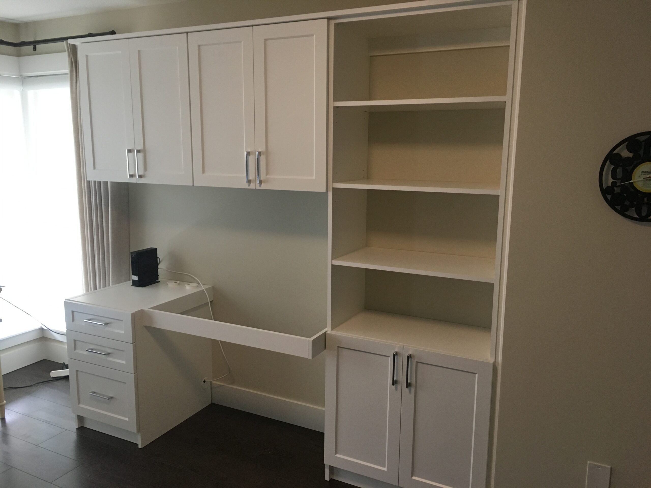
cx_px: 326
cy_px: 244
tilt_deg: -11.1
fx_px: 545
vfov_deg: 48.2
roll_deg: +0.5
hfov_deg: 61.7
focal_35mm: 29
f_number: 2.2
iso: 100
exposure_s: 1/30
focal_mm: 4.15
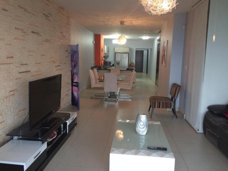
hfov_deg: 61.7
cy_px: 86
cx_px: 114
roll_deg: -2.6
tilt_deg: -9.5
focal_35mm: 29
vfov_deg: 48.2
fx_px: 191
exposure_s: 1/30
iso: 250
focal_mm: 4.15
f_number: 2.2
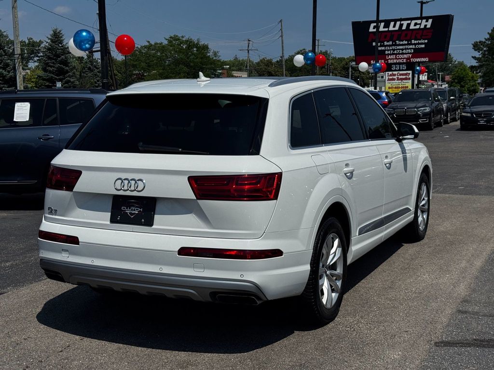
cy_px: 185
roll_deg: +0.5
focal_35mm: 48
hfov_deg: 39.7
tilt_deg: -8.1
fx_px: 685
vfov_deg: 30.3
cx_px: 247
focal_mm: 6.76
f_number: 1.78
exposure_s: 1/12500
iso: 64
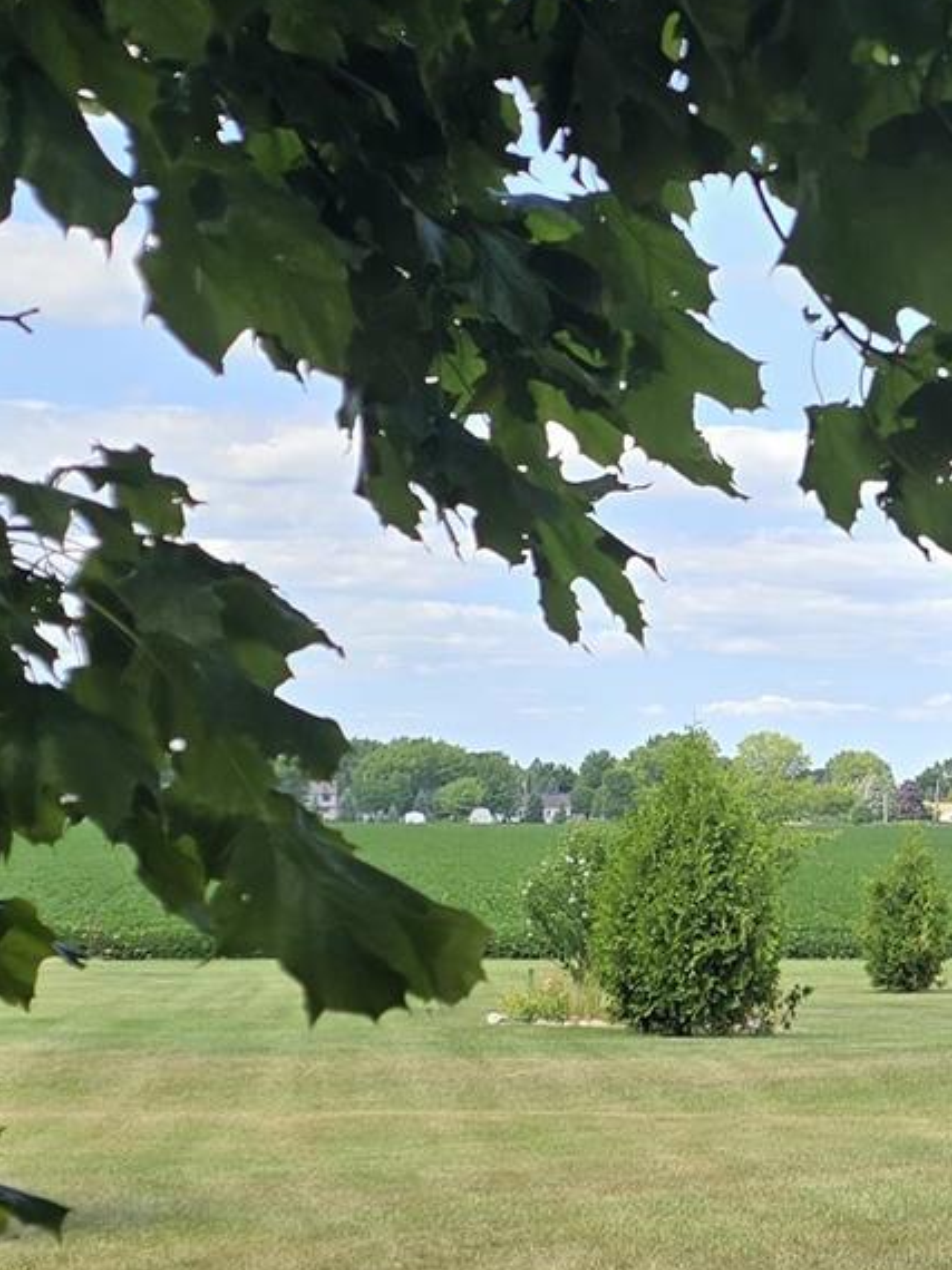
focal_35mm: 93
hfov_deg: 15.0
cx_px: 1315
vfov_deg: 21.1
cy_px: 793
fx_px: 3413
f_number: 1.7
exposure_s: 1/453
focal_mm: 6.3
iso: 12
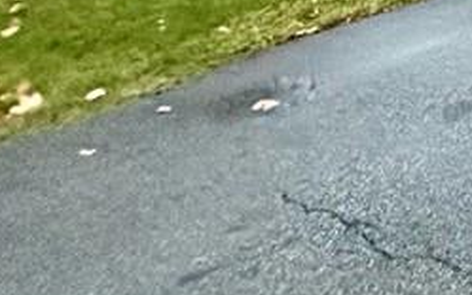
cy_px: -199
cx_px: 806
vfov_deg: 18.0
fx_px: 785
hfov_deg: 22.7
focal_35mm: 61
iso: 1000
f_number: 2.2
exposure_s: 1/60
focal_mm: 2.22
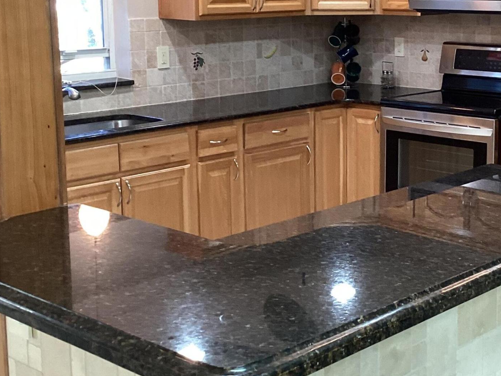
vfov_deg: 22.8
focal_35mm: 64
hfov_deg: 29.8
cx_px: 370
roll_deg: +0.7
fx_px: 926
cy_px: 123
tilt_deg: -9.3
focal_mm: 3.3
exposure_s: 1/60
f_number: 2.4
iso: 200
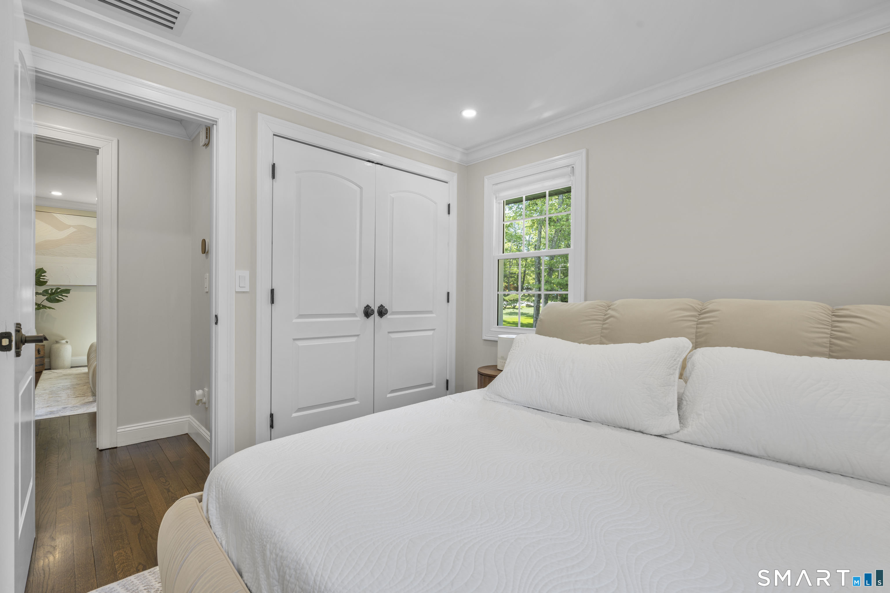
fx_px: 396
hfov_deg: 96.7
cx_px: 445
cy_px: 296
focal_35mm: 16
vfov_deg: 73.7
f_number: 9
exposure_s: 1/2
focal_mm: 16
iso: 200
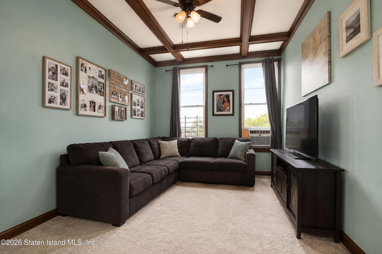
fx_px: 175
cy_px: 127
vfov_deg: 72.1
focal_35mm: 16
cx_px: 191
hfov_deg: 95.0
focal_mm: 16.5
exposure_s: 1/25
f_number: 4
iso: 64
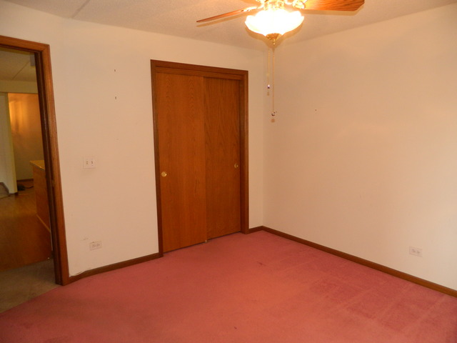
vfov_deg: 54.9
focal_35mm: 25
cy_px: 172
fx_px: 330
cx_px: 228
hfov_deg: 69.4
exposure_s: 1/30
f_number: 3.1
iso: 200
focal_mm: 4.5
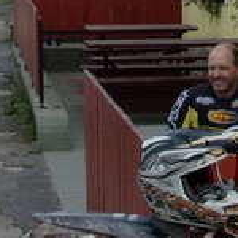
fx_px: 1392
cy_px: -136
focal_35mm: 179
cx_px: 273
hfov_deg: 9.7
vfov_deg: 9.5
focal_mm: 6.66
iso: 64
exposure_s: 1/320
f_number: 3.9
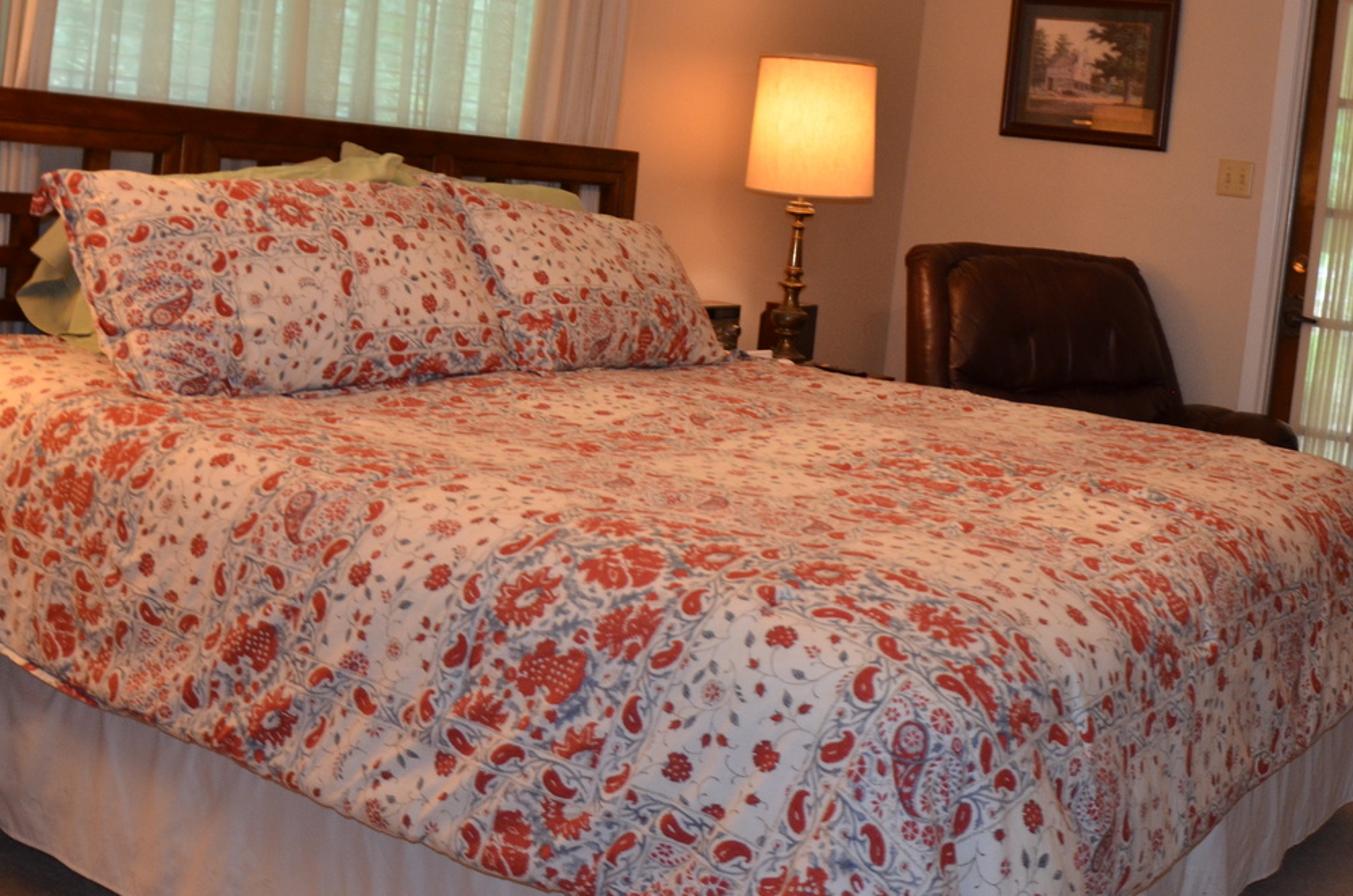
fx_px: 1650
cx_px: 917
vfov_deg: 29.9
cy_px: 228
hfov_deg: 43.9
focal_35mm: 44
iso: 720
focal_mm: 18
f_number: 3.5
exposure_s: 1/60
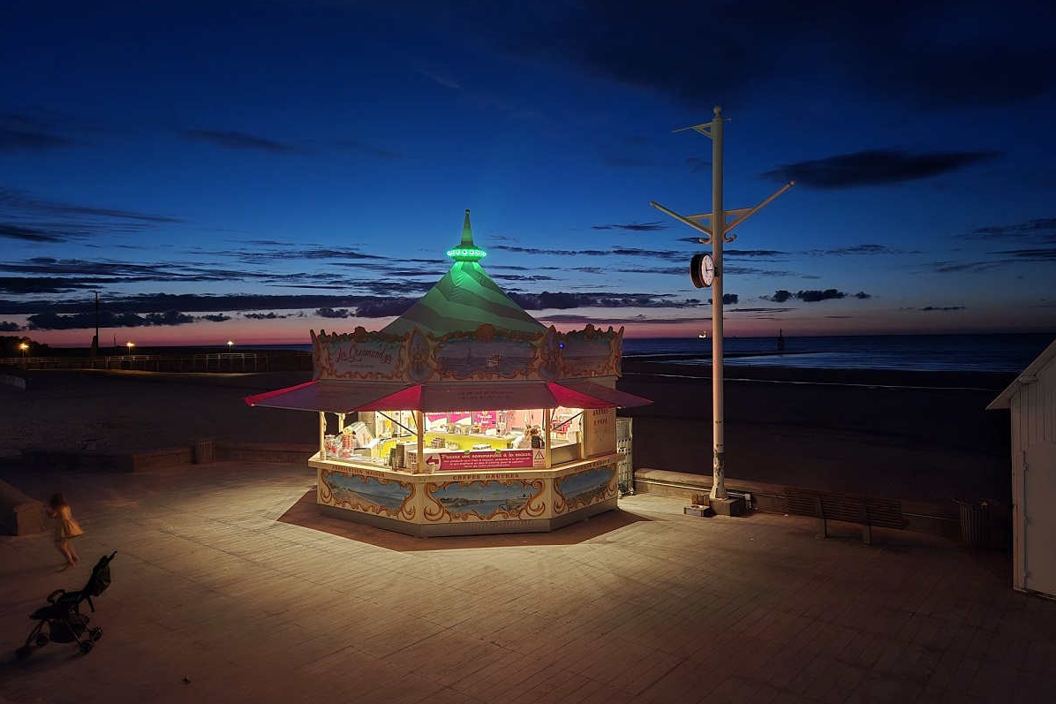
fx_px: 704
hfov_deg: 73.8
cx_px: 527
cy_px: 352
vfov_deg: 53.1
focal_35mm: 24
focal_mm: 5.4
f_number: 1.8
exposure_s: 1/50
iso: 1600
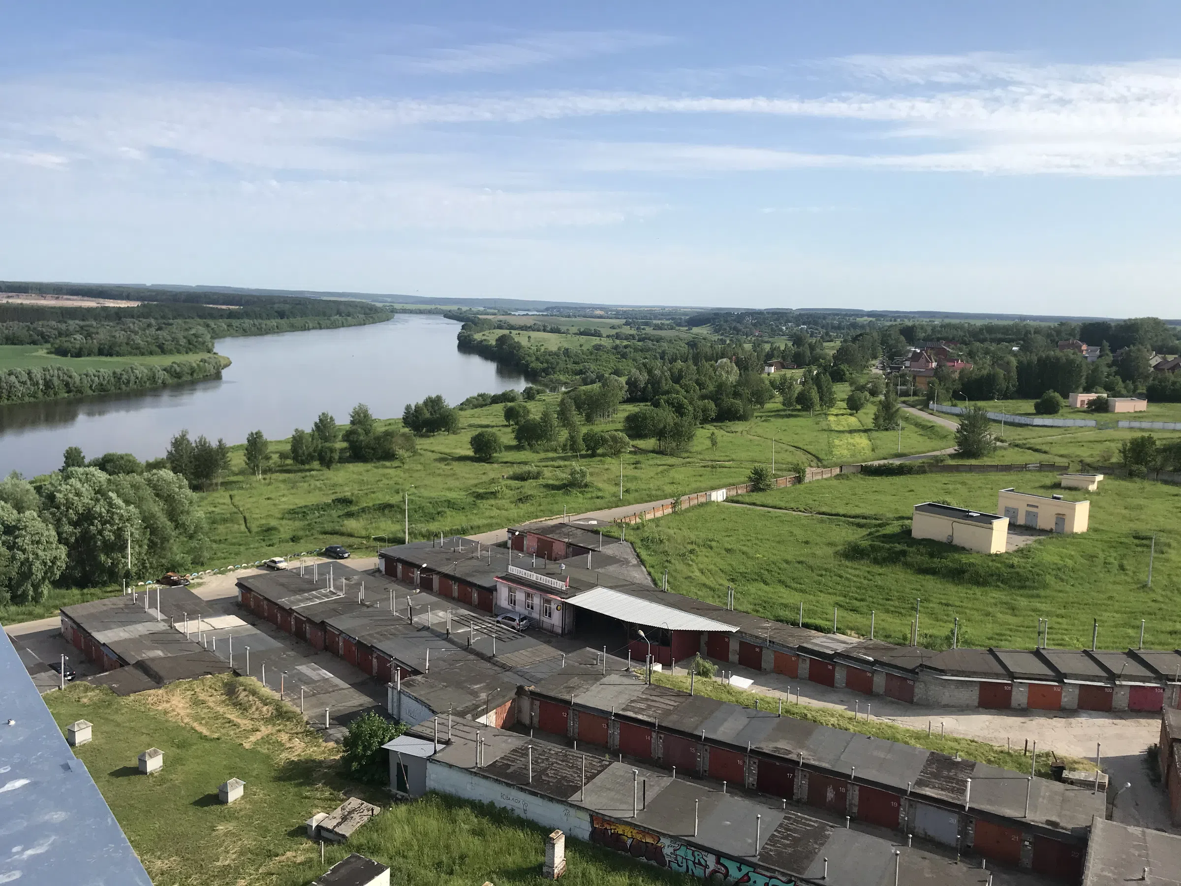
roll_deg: -3.0
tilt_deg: -6.4
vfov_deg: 49.7
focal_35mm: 28
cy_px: 443
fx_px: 955
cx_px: 590
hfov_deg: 63.4
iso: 20
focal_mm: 3.99
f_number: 1.8
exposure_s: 1/2336
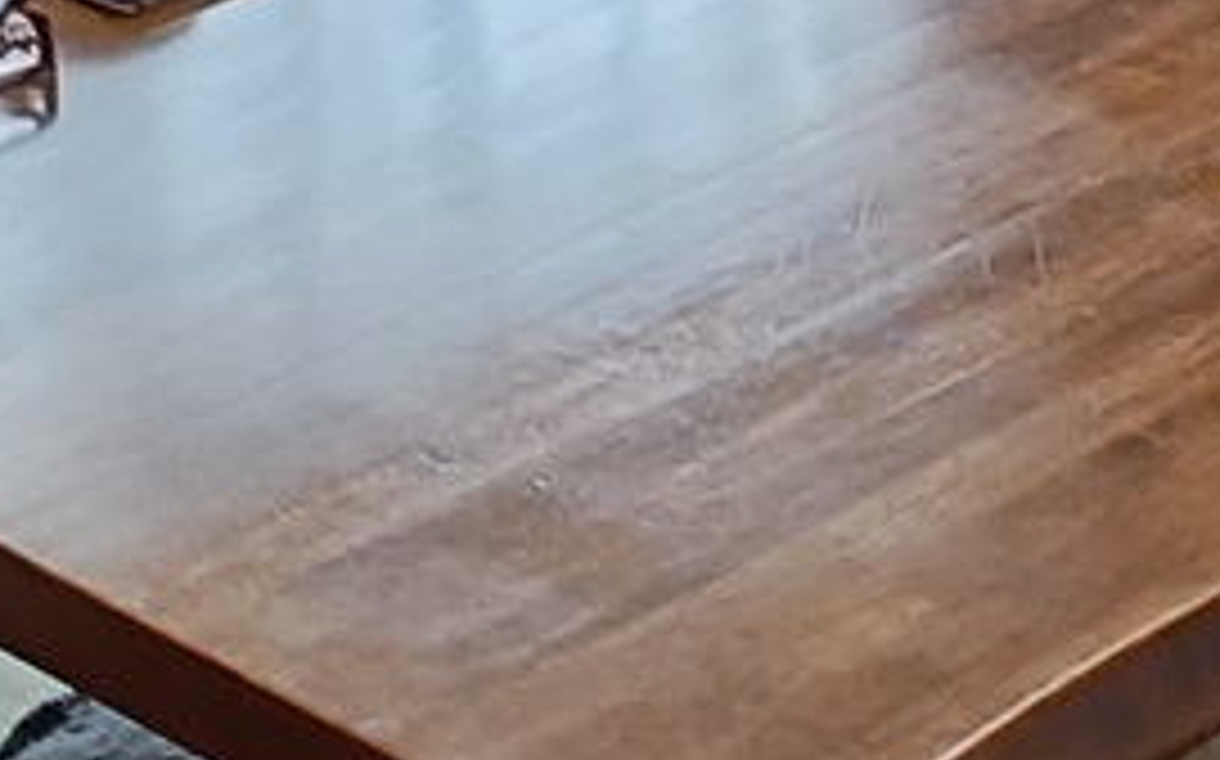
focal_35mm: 181
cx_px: 984
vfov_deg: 7.0
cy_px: -821
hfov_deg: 11.5
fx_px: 6014
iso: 400
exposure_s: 1/60
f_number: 1.7
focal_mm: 4.7
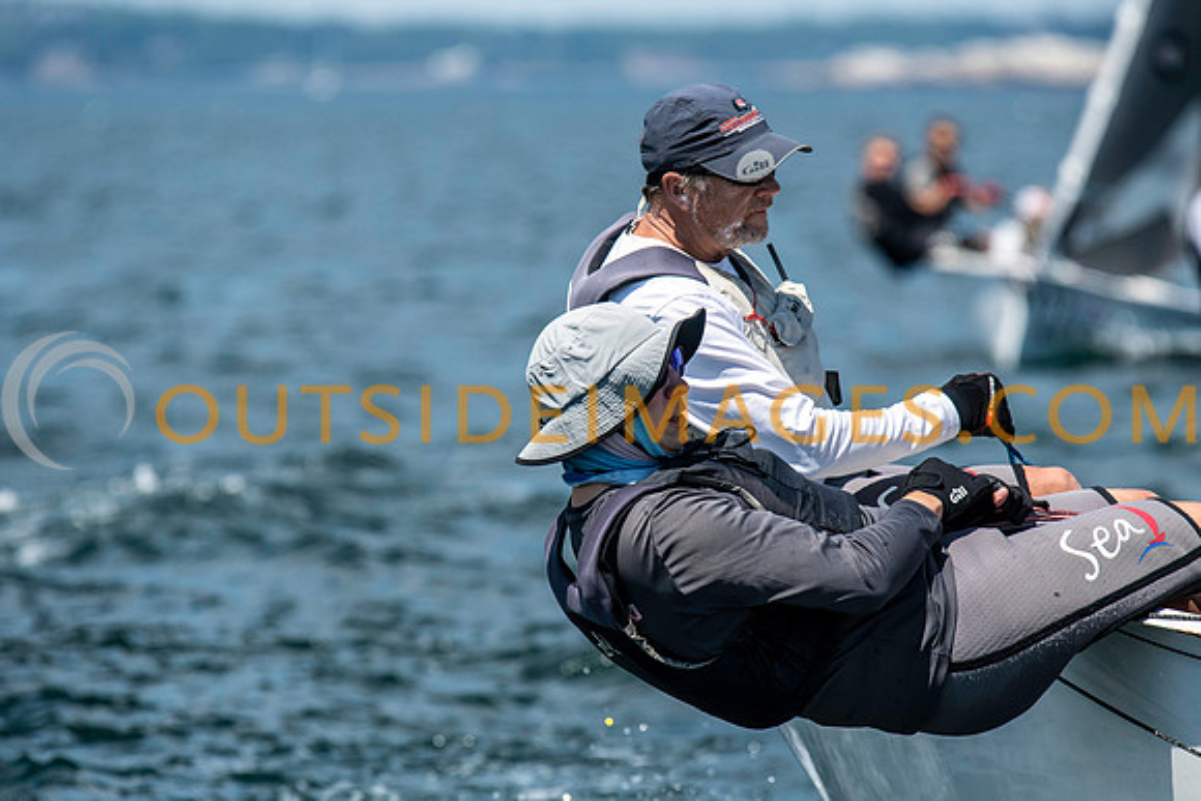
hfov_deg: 4.6
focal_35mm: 450
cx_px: 600
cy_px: 400
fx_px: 15015
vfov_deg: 3.1
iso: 320
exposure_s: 1/2000
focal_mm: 300
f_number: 5.6
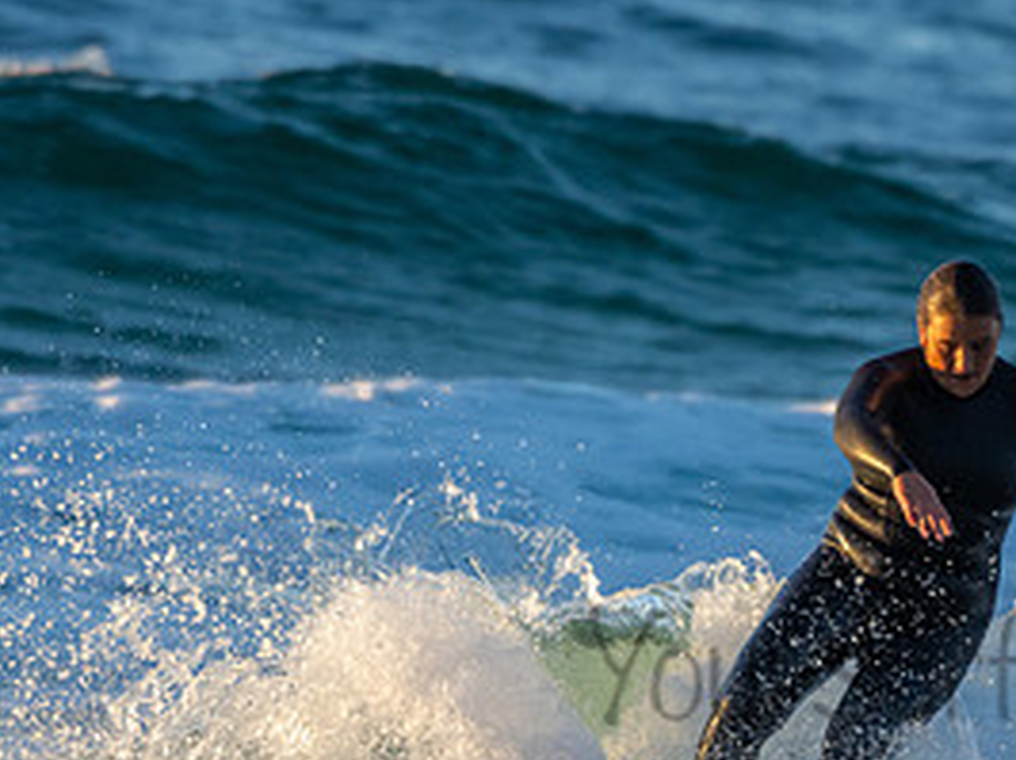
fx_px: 35101
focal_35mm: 1197
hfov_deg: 1.7
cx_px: 982
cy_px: 632
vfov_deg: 1.2
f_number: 5.6
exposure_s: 1/1250
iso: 900
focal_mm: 380
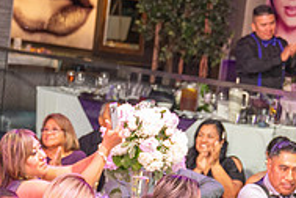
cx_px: 44
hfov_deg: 14.4
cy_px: 238
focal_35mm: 141
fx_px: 1159
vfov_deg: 9.6
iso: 1000
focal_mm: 46
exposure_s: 1/125
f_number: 3.5
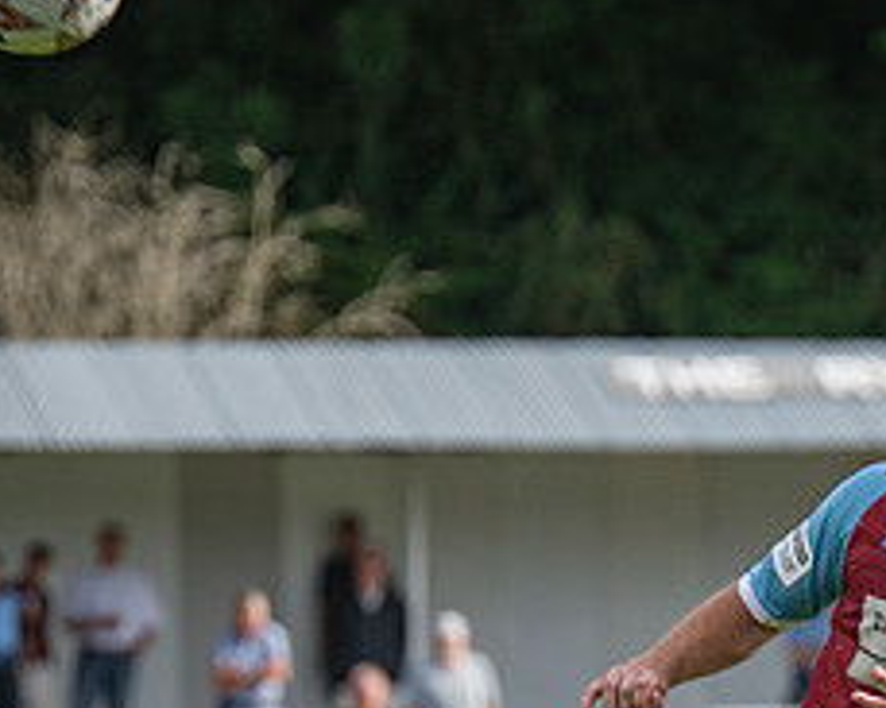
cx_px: 1164
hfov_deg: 4.0
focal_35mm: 486
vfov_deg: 3.2
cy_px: 832
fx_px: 12739
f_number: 4
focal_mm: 135
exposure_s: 1/1600
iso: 200
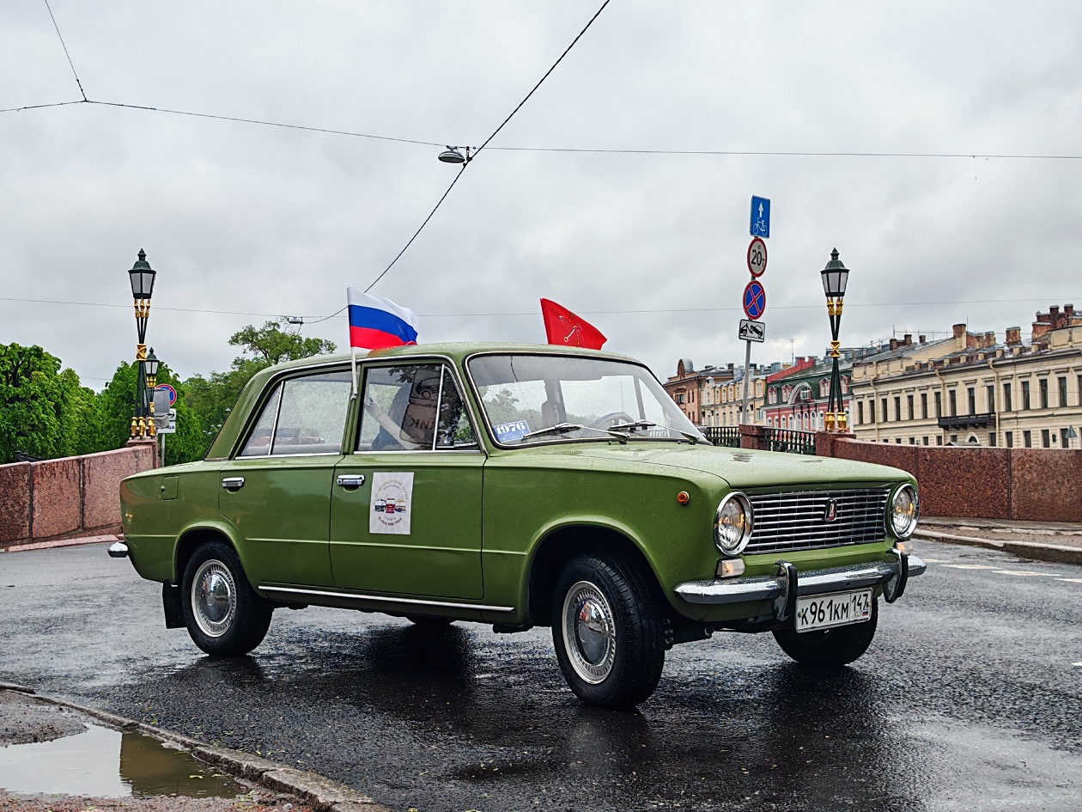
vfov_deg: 33.6
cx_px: 541
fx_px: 1344
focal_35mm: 43
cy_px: 406
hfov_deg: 43.9
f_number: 2
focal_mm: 6.83
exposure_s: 1/3400
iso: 100
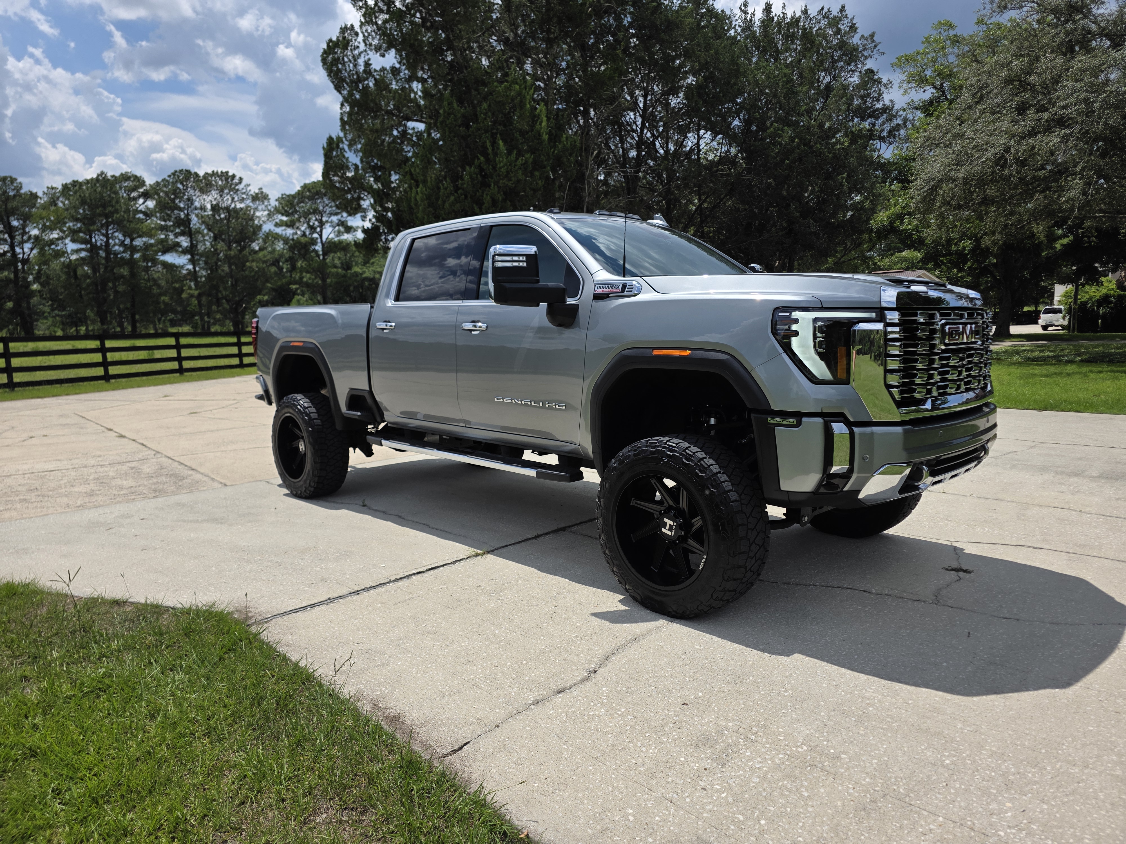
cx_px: 563
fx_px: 748
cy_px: 422
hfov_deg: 73.9
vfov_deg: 58.9
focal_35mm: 23
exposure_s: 1/7944
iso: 80
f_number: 1.7
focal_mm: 6.3
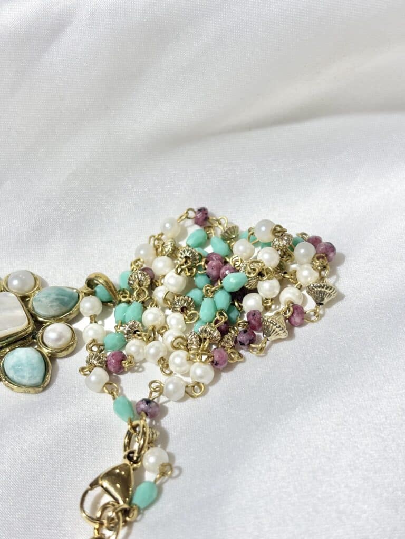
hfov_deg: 28.0
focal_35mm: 52
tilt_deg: -50.1
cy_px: 270
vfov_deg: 36.8
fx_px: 811
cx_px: 202
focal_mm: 5.96
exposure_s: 1/272
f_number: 1.6
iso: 32
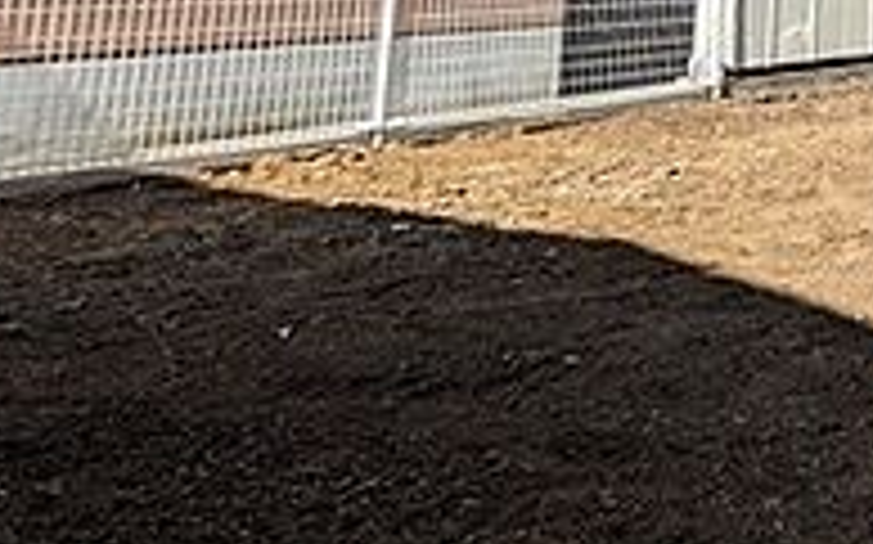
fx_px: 1094
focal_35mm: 46
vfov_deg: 23.1
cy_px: -252
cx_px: 1138
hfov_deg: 32.5
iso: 44
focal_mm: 1.83
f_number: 2.2
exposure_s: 1/1376
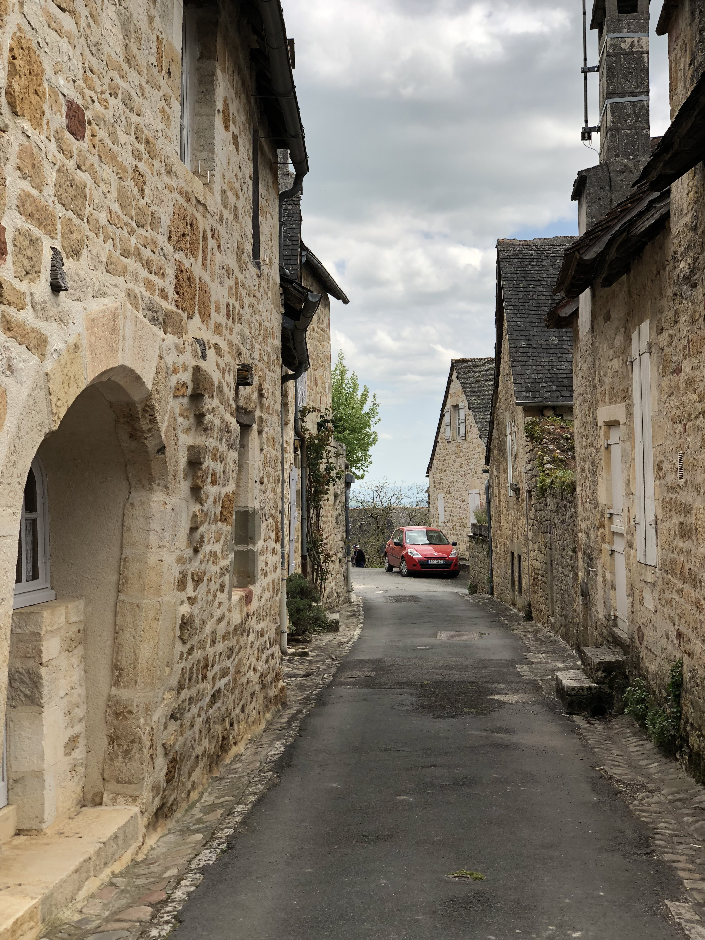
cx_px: 352
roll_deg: +1.1
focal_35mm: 52
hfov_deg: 28.0
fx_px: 1412
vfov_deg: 36.8
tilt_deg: +1.6
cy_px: 470
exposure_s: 1/727
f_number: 2.4
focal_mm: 6
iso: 16
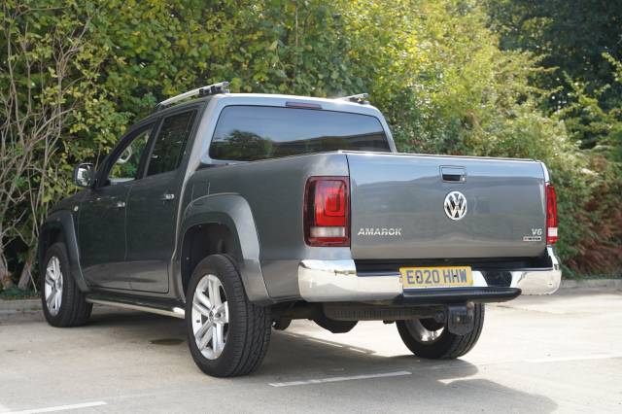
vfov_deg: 23.9
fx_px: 979
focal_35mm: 57
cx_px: 311
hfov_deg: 35.2
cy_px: 207
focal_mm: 56.7
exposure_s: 1/160
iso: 160
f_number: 4
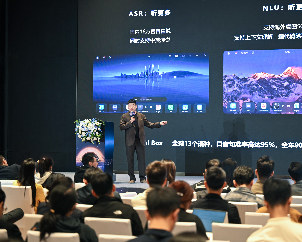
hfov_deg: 20.8
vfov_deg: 16.7
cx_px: 181
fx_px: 822
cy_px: 120
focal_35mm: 92
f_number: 2.8
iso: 800
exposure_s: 1/80
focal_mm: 81
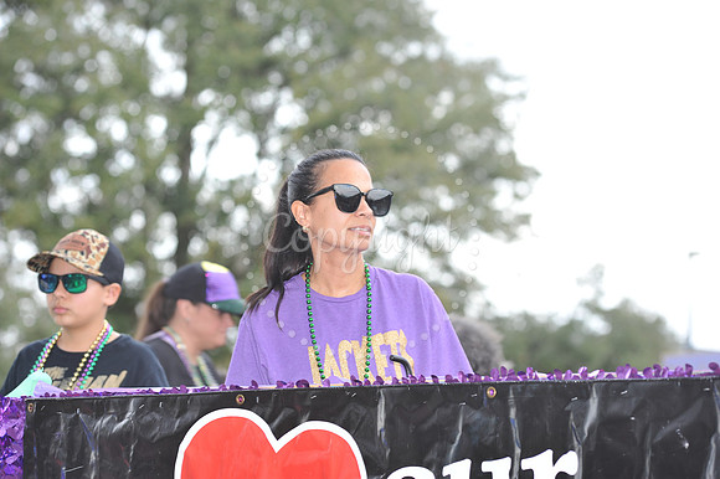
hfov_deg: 15.2
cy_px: 240
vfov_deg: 10.1
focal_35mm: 135
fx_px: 2698
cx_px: 360
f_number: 6.3
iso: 250
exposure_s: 1/80
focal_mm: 135
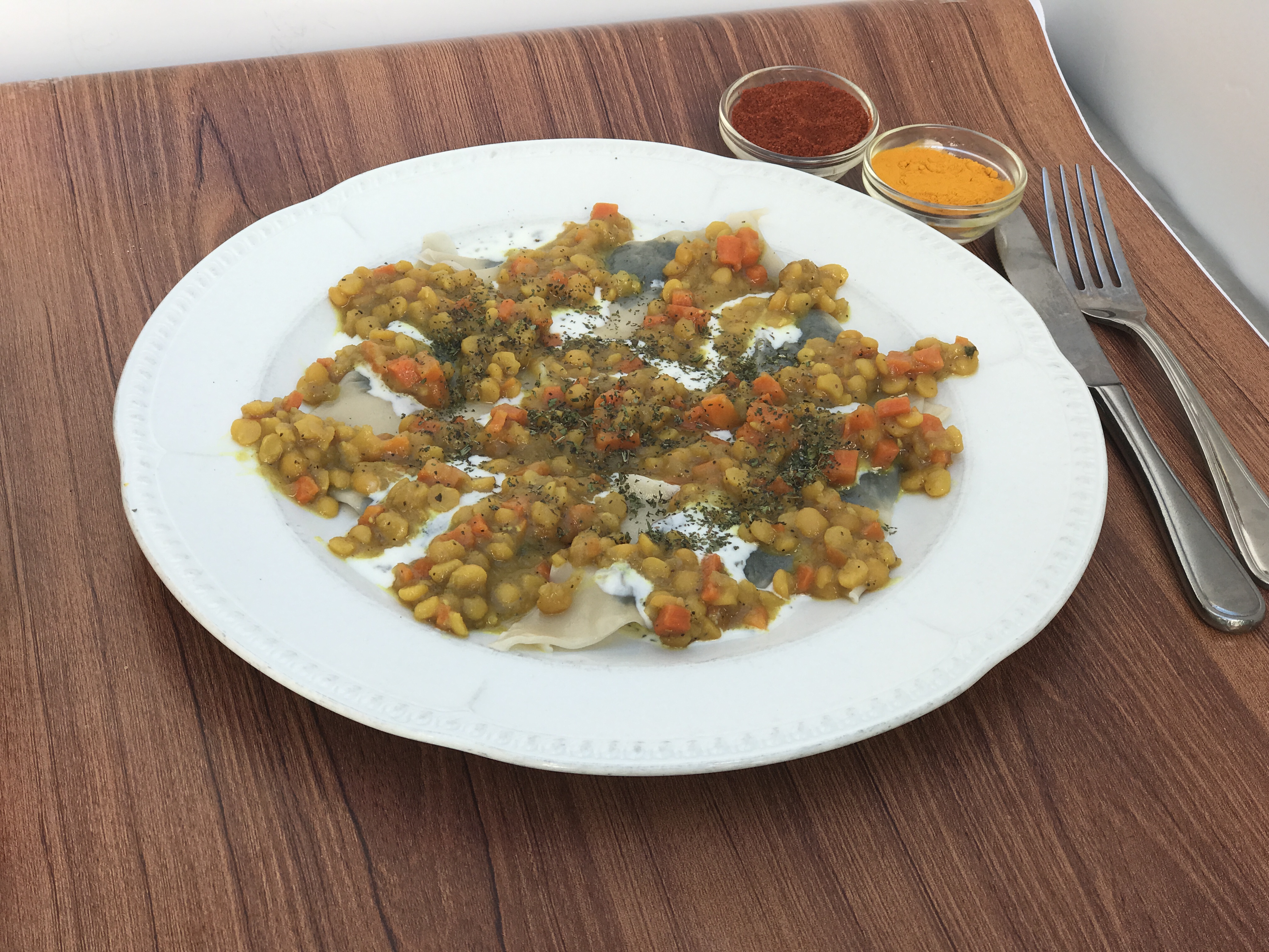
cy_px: 476
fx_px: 2090
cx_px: 634
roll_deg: -3.8
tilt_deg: -44.6
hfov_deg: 33.8
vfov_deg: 25.7
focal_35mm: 57
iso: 20
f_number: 2.8
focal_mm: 6.6
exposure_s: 1/174
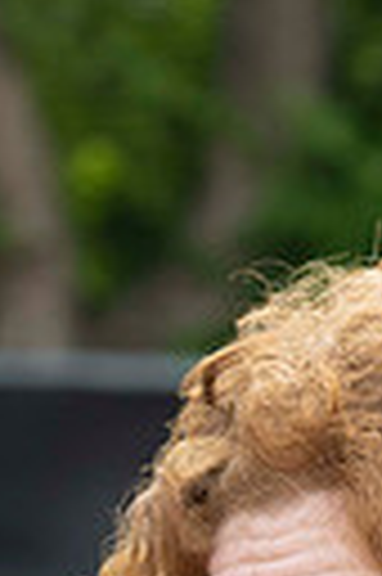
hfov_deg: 2.2
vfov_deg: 3.2
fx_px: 10102
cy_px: 999
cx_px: 380
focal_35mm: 633
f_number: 7.1
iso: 500
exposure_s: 1/200
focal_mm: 120
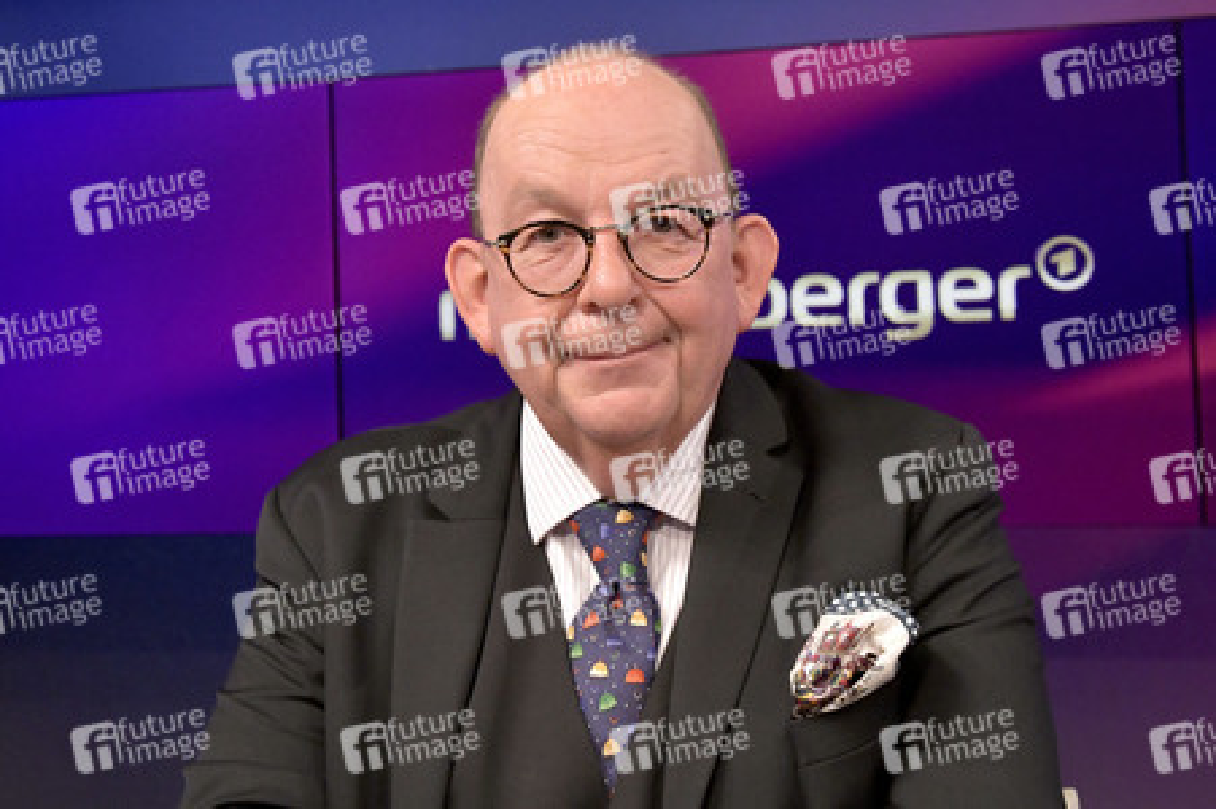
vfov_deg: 35.0
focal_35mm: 38
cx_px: 608
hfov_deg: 50.7
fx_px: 1283
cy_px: 404
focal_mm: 38
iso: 2500
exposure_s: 1/250
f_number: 6.3
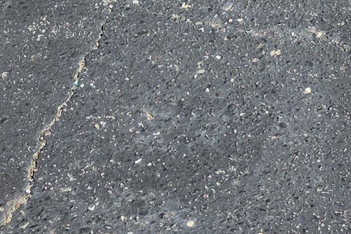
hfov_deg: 12.4
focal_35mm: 160
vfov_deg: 7.0
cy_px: -613
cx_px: 461
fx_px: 1560
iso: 80
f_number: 1.7
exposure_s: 1/7333
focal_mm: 6.3
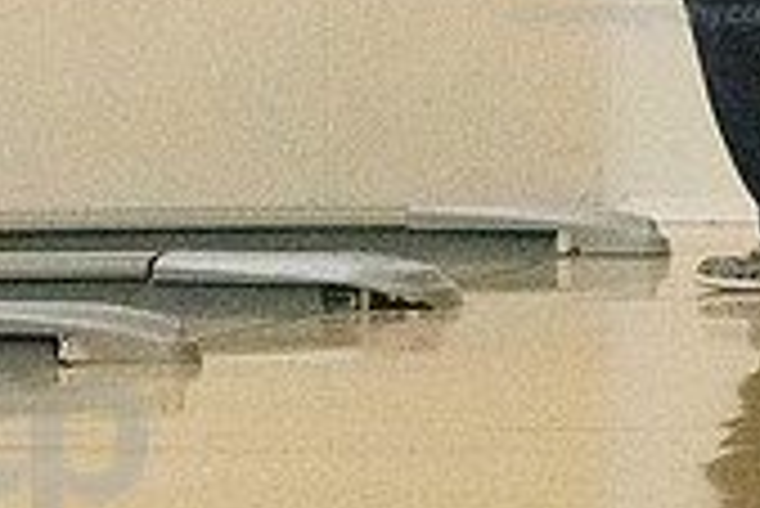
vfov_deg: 2.4
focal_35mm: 566
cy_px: -130
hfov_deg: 3.6
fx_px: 11959
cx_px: 648
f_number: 4.5
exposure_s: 1/1250
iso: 10000
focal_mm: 110
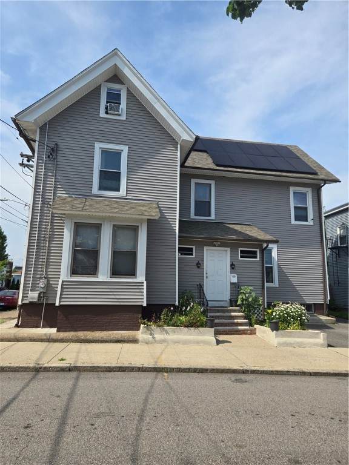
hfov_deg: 58.9
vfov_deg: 73.9
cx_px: 174
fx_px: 309
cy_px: 232
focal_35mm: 23
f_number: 1.8
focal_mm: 5.4
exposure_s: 1/2105
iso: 25
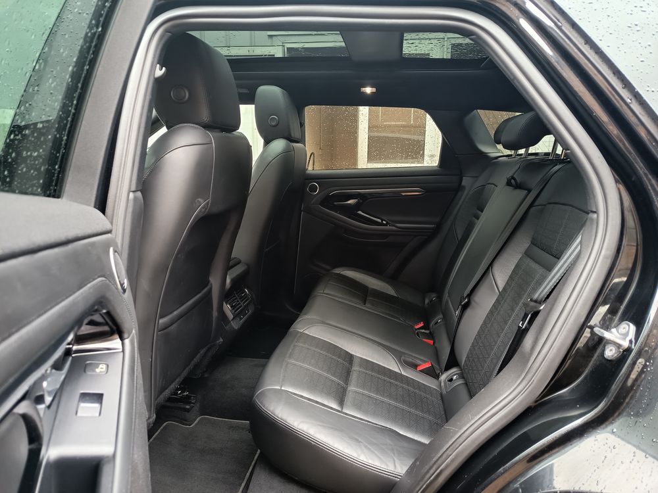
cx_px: 329
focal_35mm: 24
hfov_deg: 71.6
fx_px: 456
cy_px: 246
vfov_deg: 56.8
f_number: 1.7
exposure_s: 1/33.3
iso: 393
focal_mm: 5.24
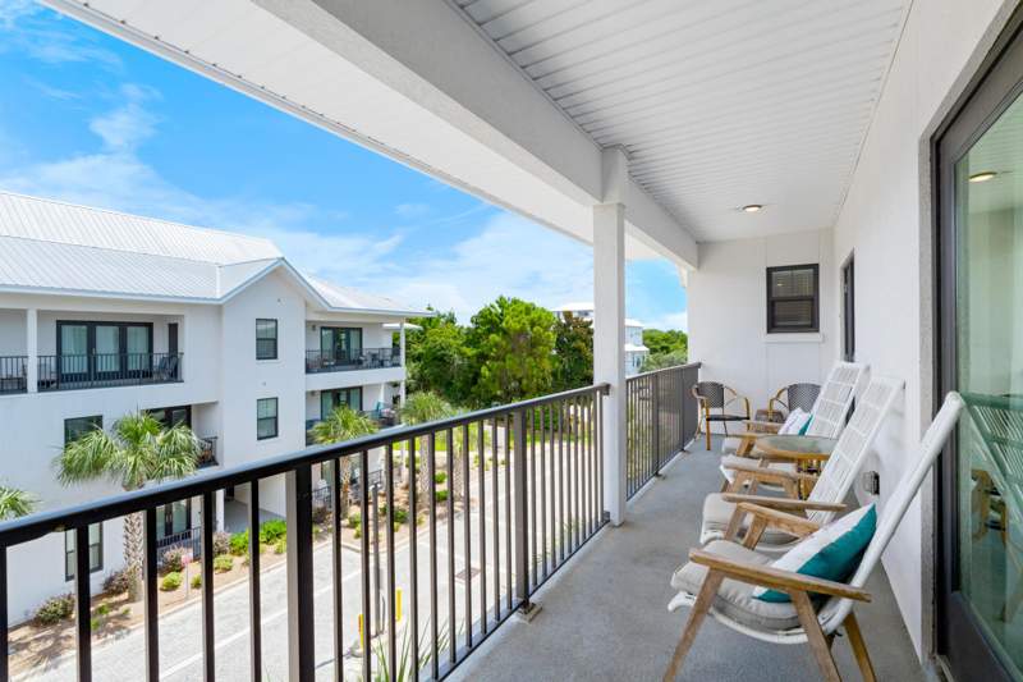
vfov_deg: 73.7
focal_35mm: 16
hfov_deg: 96.7
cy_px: 341
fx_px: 455
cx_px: 512
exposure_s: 1/800
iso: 800
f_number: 8
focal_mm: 16
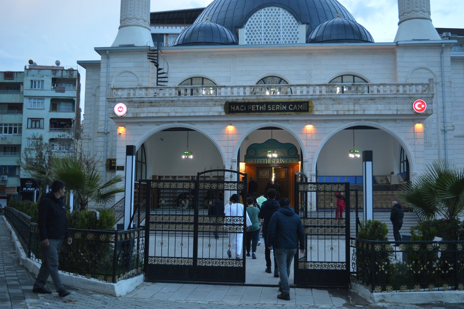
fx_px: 483
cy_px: 154
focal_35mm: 38
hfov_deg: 51.3
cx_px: 232
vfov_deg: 35.5
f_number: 4
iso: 720
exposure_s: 1/60
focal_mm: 25
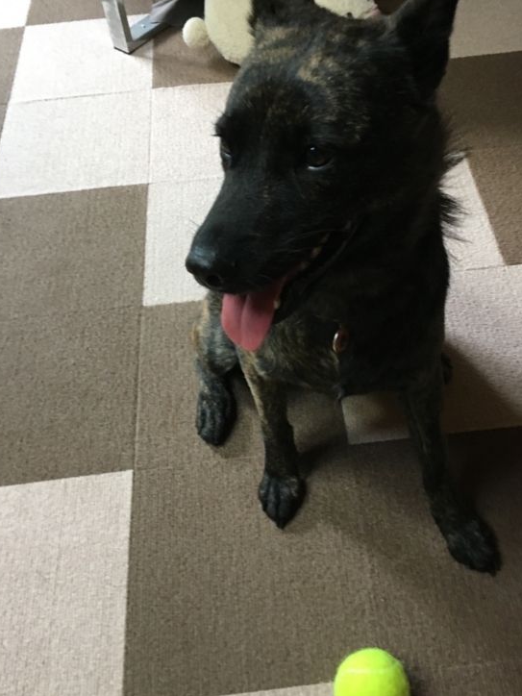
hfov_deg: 35.1
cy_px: 277
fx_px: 824
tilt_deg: -47.6
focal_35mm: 41
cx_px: 295
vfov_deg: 45.5
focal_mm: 4.15
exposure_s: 1/30
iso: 125
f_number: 2.2
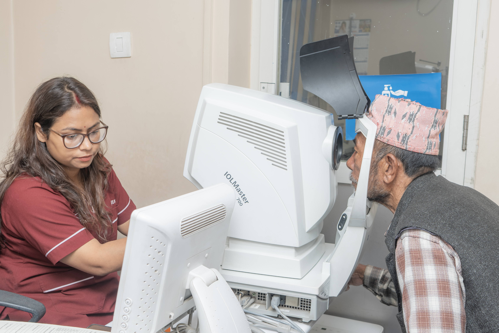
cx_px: 250
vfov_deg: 31.9
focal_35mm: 42
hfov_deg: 46.4
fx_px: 582
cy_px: 166
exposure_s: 1/160
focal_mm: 28
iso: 320
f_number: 5
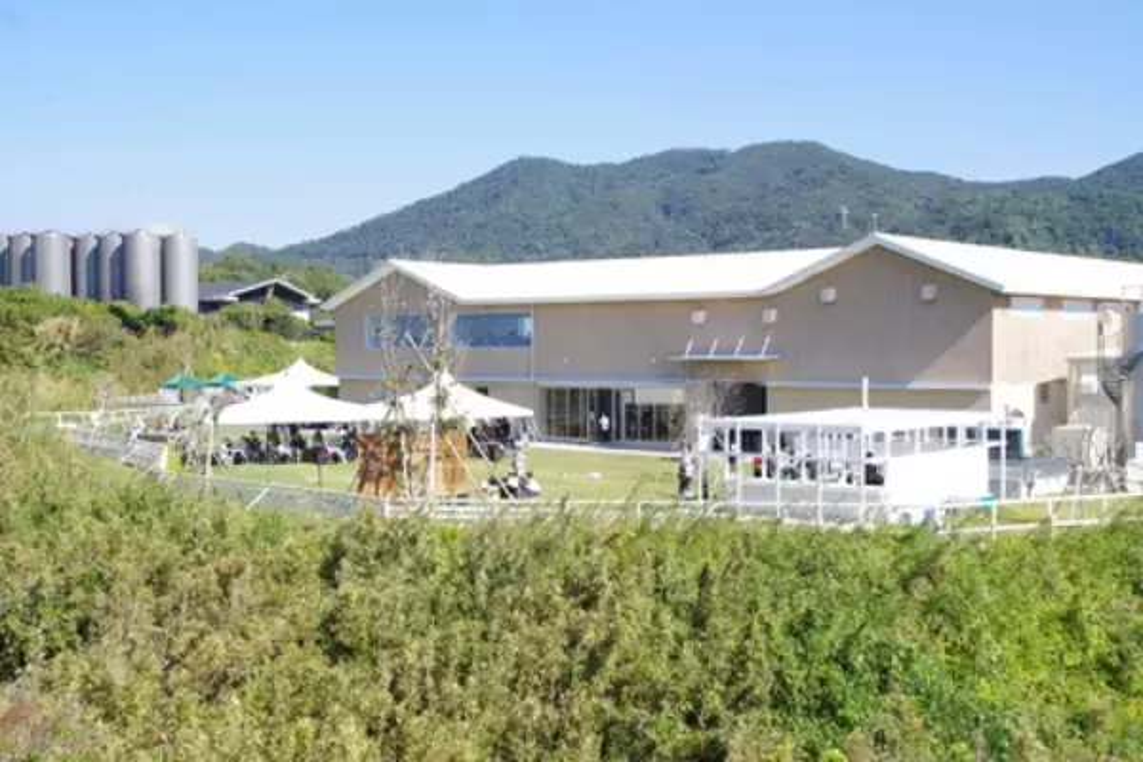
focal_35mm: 49
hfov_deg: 40.3
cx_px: 572
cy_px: 381
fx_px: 1556
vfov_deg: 27.5
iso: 200
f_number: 11
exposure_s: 1/160
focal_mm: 33
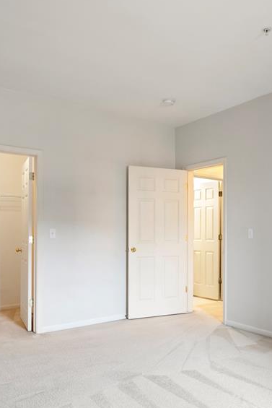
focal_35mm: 30
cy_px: 230
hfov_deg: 41.6
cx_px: 223
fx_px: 339
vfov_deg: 61.9
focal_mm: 11
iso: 800
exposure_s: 1/2.5
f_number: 8
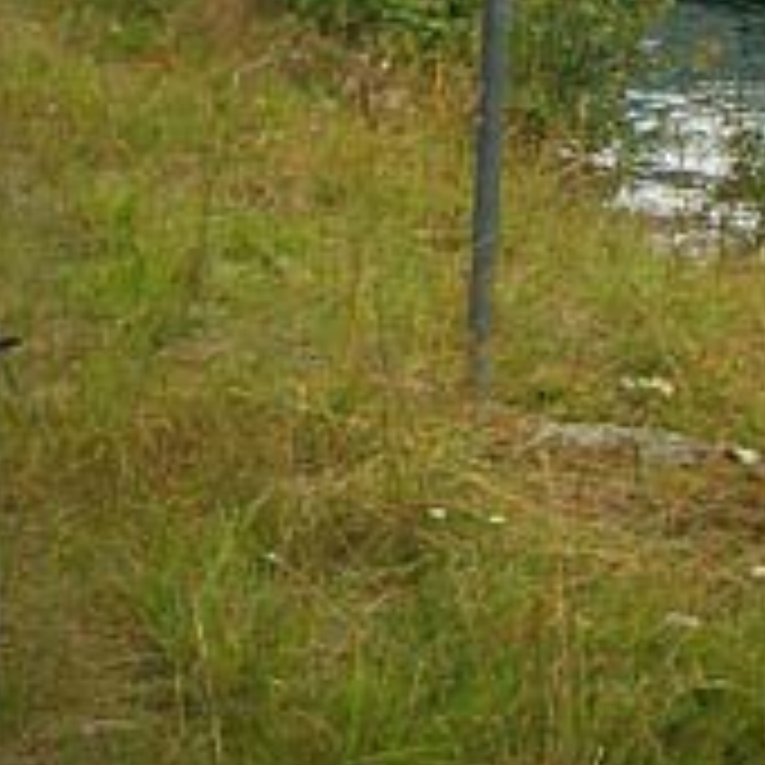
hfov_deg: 20.5
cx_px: 747
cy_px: 0
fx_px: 2050
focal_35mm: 82
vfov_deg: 20.5
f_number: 4.3
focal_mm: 5.8
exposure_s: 1/200
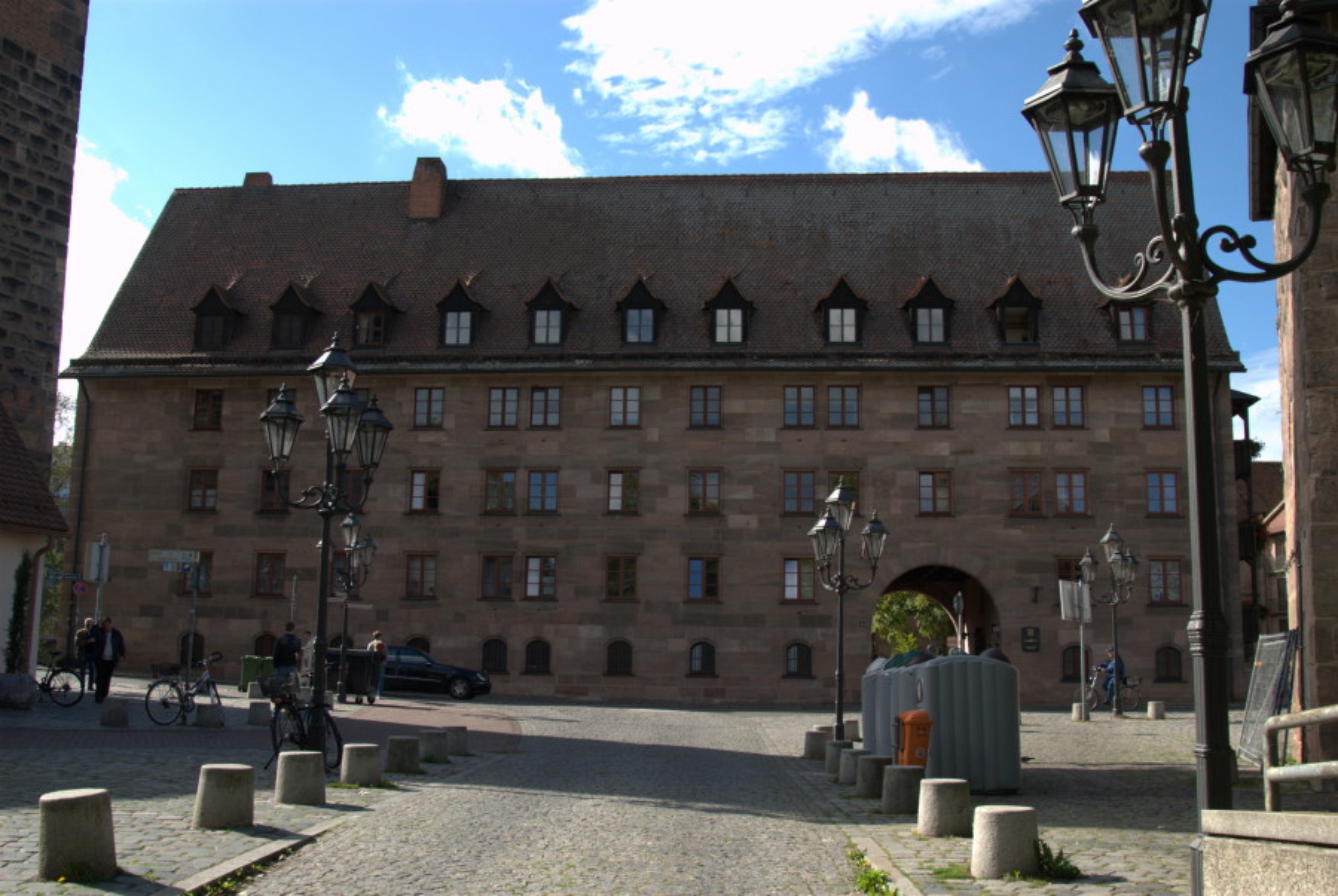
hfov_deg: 53.1
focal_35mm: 36
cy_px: 448
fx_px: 1340
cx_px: 669
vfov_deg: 37.0
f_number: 8
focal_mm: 24
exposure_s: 1/250
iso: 200
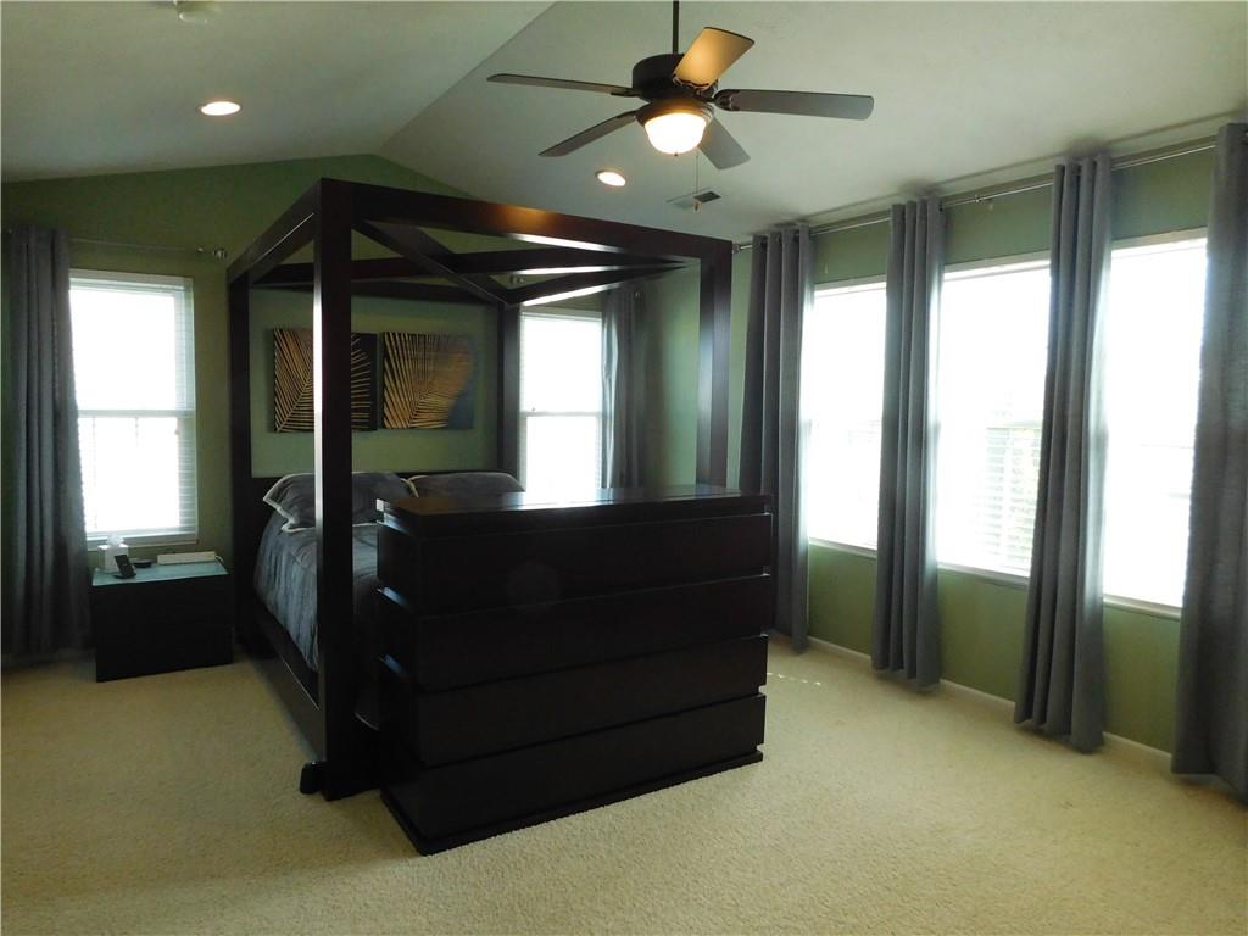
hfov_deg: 73.9
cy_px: 468
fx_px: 829
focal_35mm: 23
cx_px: 624
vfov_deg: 58.9
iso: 400
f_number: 3
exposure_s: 1/160
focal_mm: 4
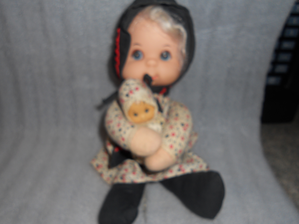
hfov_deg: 56.8
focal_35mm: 32
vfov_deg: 44.2
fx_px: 276
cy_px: 112
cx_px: 150
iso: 80
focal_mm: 5.8
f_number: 8.8
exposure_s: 1/25
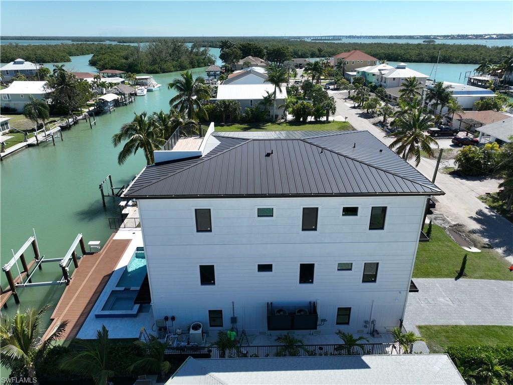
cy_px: 192
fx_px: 356
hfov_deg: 71.6
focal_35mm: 24
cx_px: 256
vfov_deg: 56.8
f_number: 2.8
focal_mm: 12.29
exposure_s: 1/2000
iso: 120
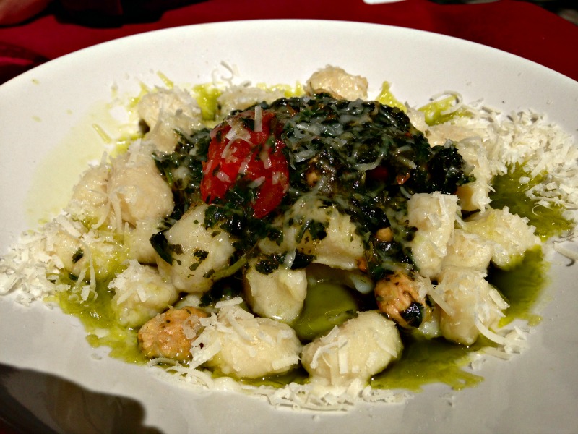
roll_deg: +1.4
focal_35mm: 33
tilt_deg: -38.8
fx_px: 551
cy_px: 217
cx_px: 289
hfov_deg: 55.4
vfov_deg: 42.9
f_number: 2.4
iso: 50
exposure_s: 1/4184
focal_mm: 4.12
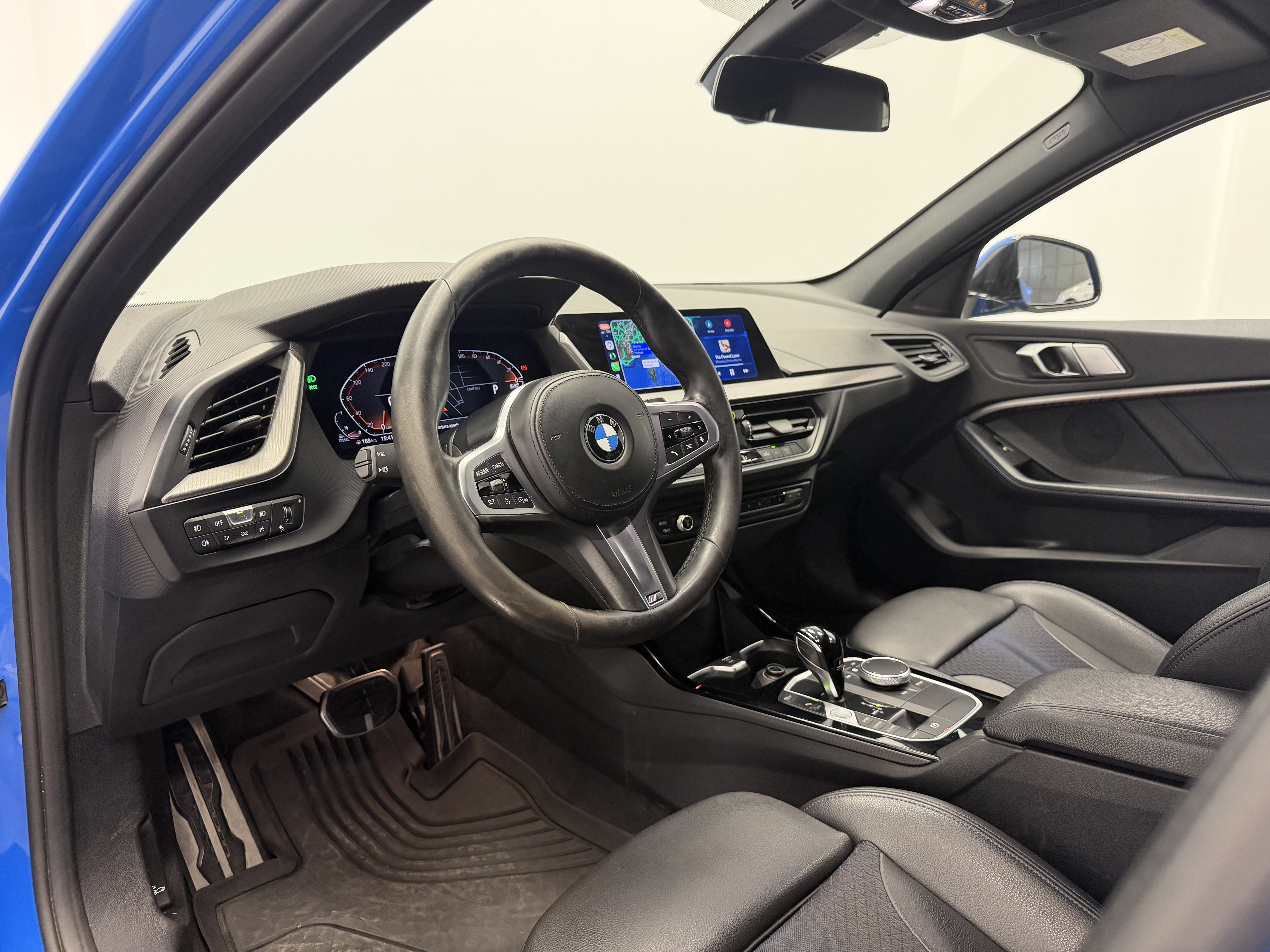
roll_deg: -0.6
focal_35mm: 24
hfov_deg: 71.6
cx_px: 635
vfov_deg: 56.8
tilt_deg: -15.6
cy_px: 476
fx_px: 881
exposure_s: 1/50
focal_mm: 6.76
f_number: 1.78
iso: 200
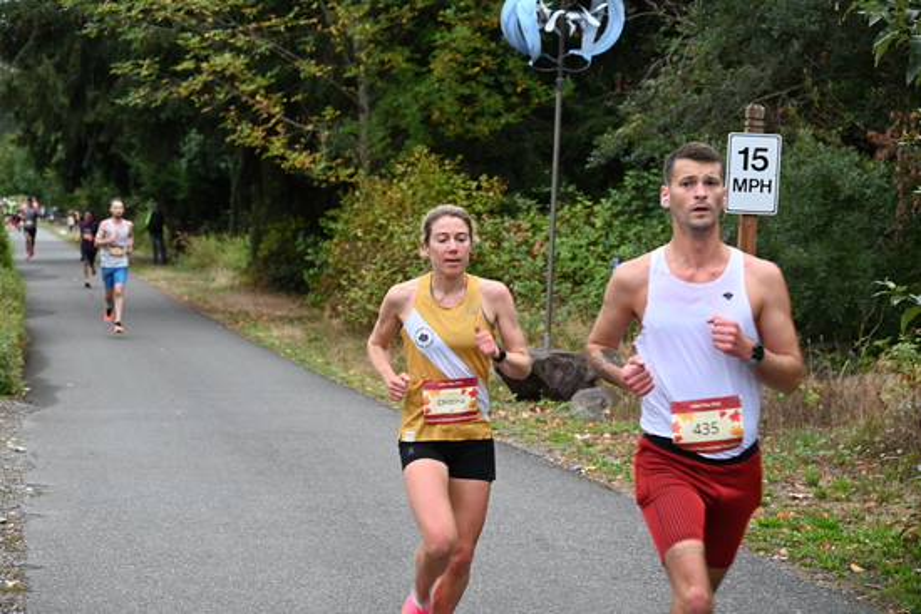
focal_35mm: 92
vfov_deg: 14.9
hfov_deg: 22.1
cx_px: 460
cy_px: 307
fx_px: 2354
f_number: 6.3
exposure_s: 1/125
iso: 500
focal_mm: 92
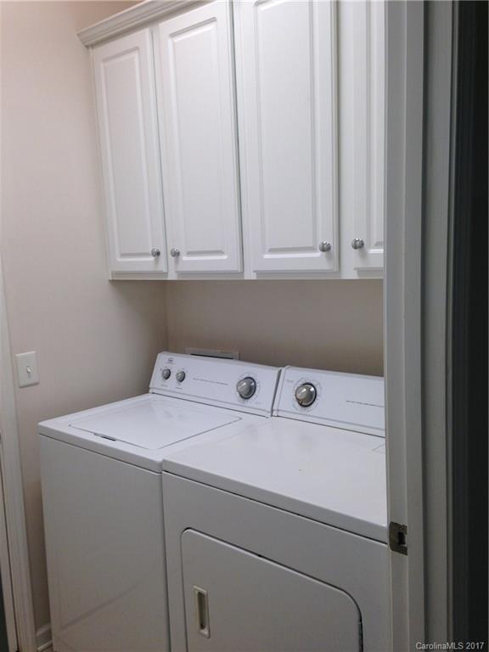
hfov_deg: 42.9
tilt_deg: -8.0
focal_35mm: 33
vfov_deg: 55.4
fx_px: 622
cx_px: 244
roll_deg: +2.7
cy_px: 326
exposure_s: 1/40
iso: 50
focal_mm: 4.12
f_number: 2.4
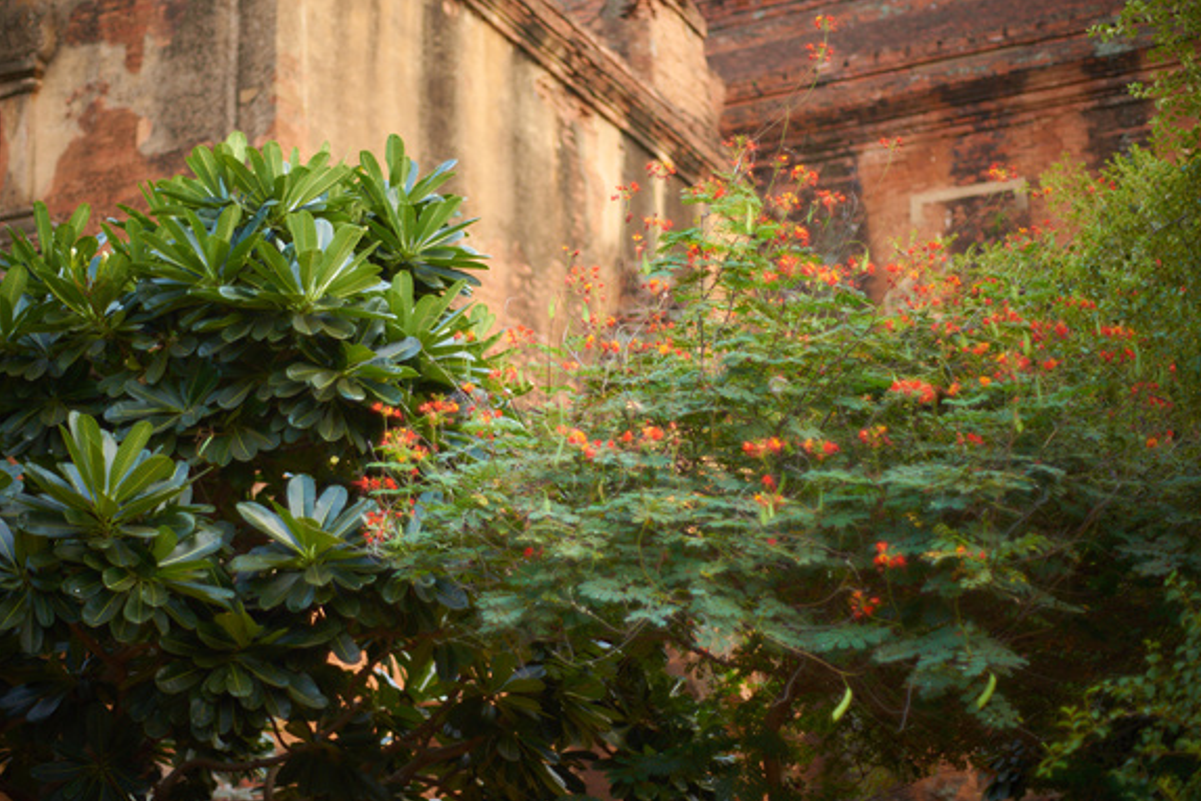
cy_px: 367
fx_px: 2035
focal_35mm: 61
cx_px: 561
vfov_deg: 22.3
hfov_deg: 32.9
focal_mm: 50
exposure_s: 1/125
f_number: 1.4
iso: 200
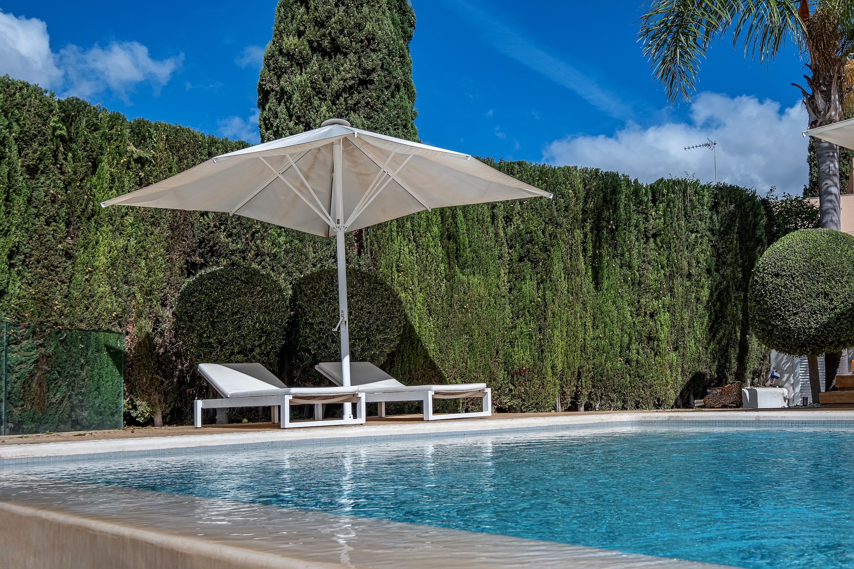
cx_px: 427
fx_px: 854
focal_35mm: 36
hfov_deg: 53.1
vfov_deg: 36.9
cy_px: 284
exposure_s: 1/500
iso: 160
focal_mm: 24
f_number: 10
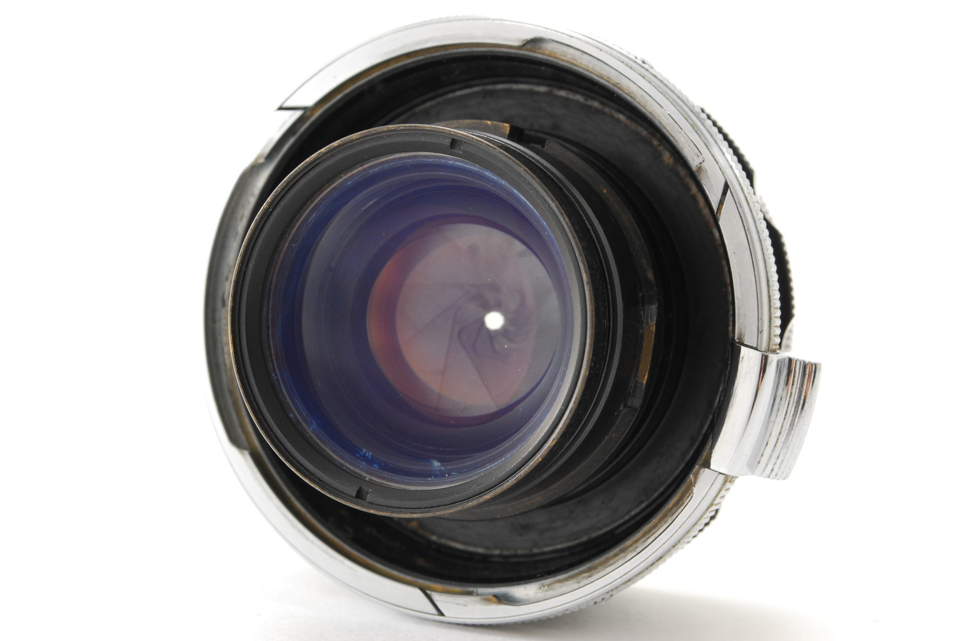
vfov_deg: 16.6
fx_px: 2196
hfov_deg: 24.6
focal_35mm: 82
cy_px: 320
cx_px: 478
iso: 400
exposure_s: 1/100
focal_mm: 55
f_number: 16
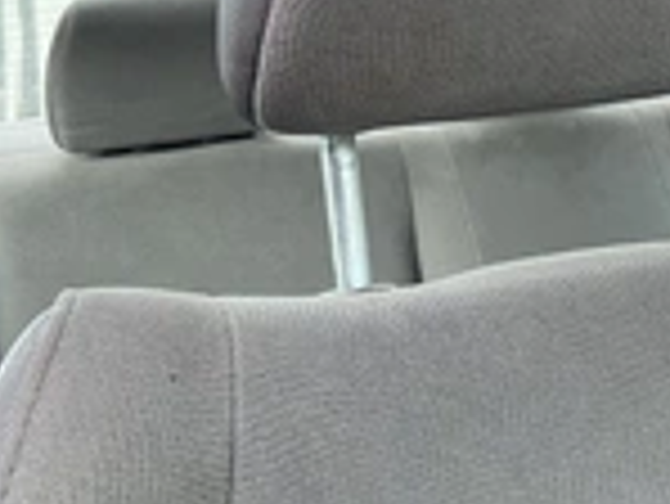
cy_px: -72
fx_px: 1453
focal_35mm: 75
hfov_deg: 25.7
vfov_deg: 18.8
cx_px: 481
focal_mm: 3
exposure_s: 1/122
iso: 32
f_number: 1.8
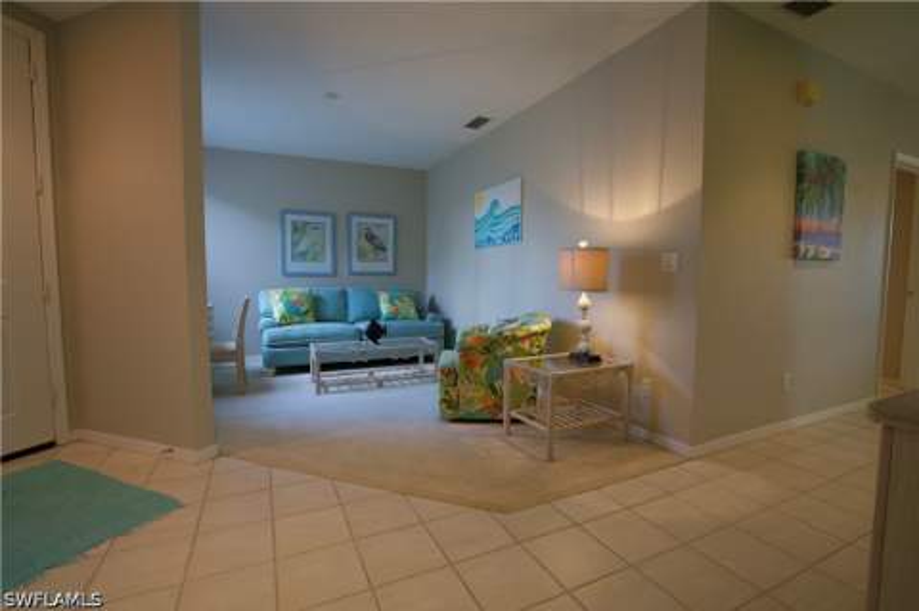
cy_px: 306
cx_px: 460
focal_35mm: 16
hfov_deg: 96.8
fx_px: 408
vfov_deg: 73.6
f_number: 8
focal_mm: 16
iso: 100
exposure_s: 1/3
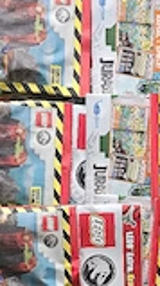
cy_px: 201
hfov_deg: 18.8
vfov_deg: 32.9
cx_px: 137
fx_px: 477
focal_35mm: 63
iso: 800
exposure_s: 1/50.3
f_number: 1.7
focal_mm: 6.3
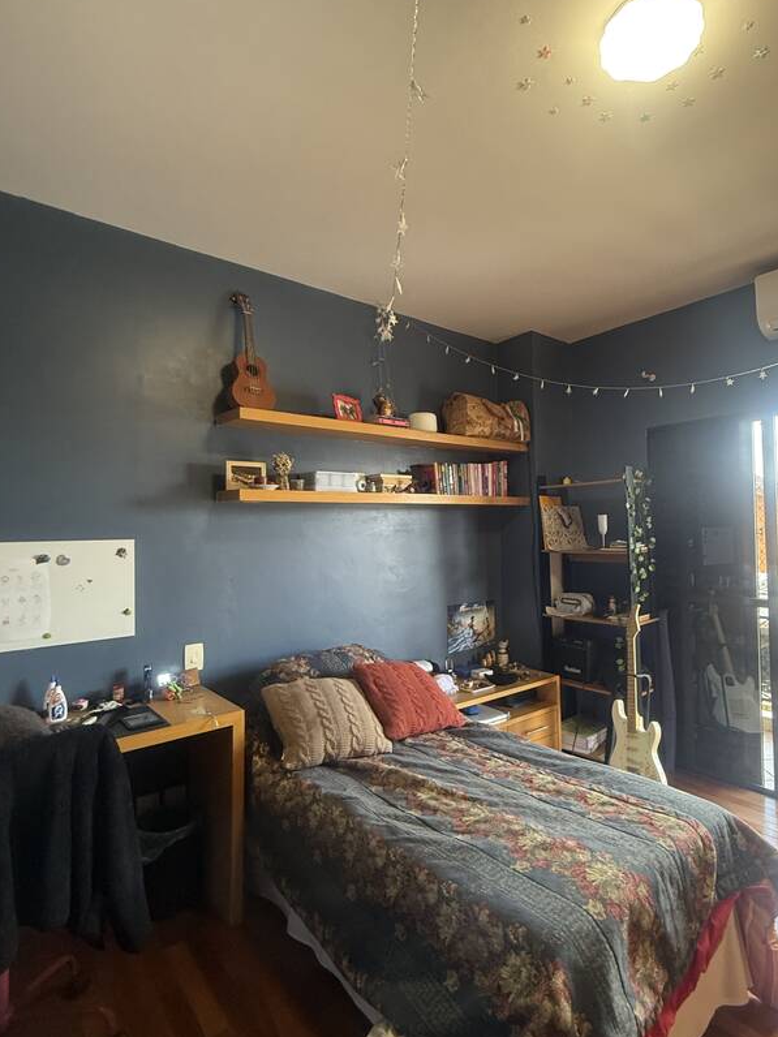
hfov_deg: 68.2
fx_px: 569
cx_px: 454
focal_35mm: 19
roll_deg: +0.0
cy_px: 518
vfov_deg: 84.7
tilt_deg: +3.0
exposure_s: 1/67
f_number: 2.2
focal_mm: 2.22
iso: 320
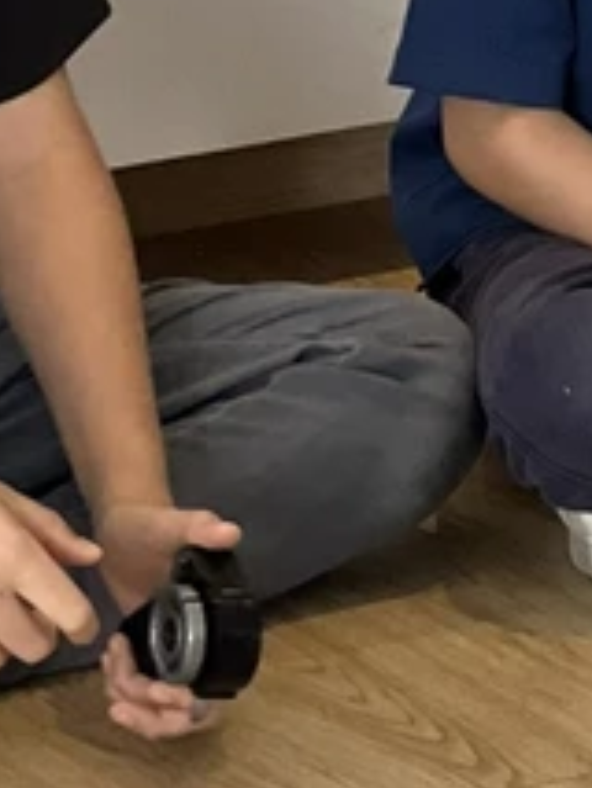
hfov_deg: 4.1
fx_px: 8246
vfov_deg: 5.5
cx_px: -92
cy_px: 836
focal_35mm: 362
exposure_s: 1/121
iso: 200
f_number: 2.8
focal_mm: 9
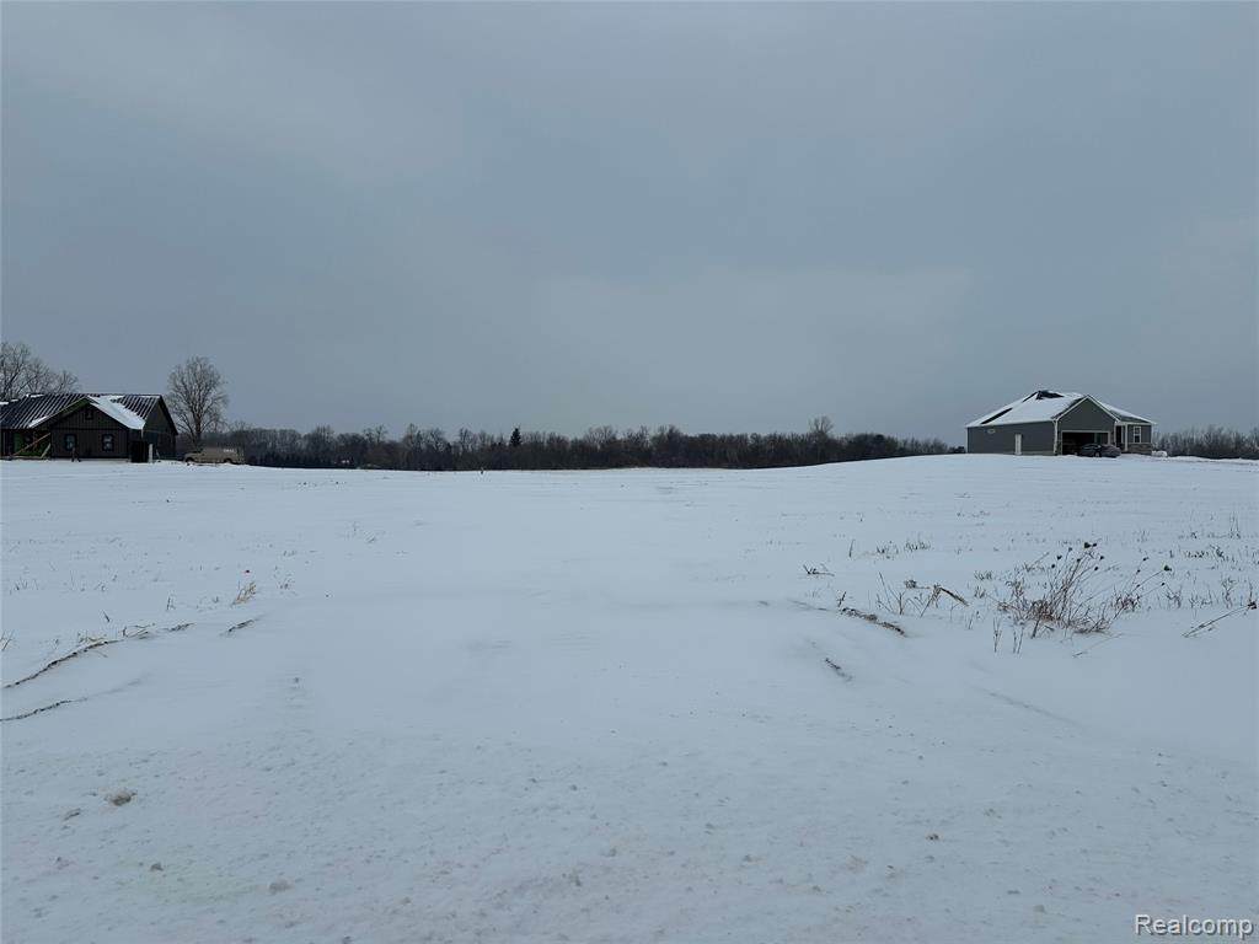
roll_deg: -0.6
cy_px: 472
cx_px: 630
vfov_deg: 56.8
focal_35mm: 24
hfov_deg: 71.6
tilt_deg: -1.6
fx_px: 873
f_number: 1.78
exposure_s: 1/5525
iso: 80
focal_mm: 6.86
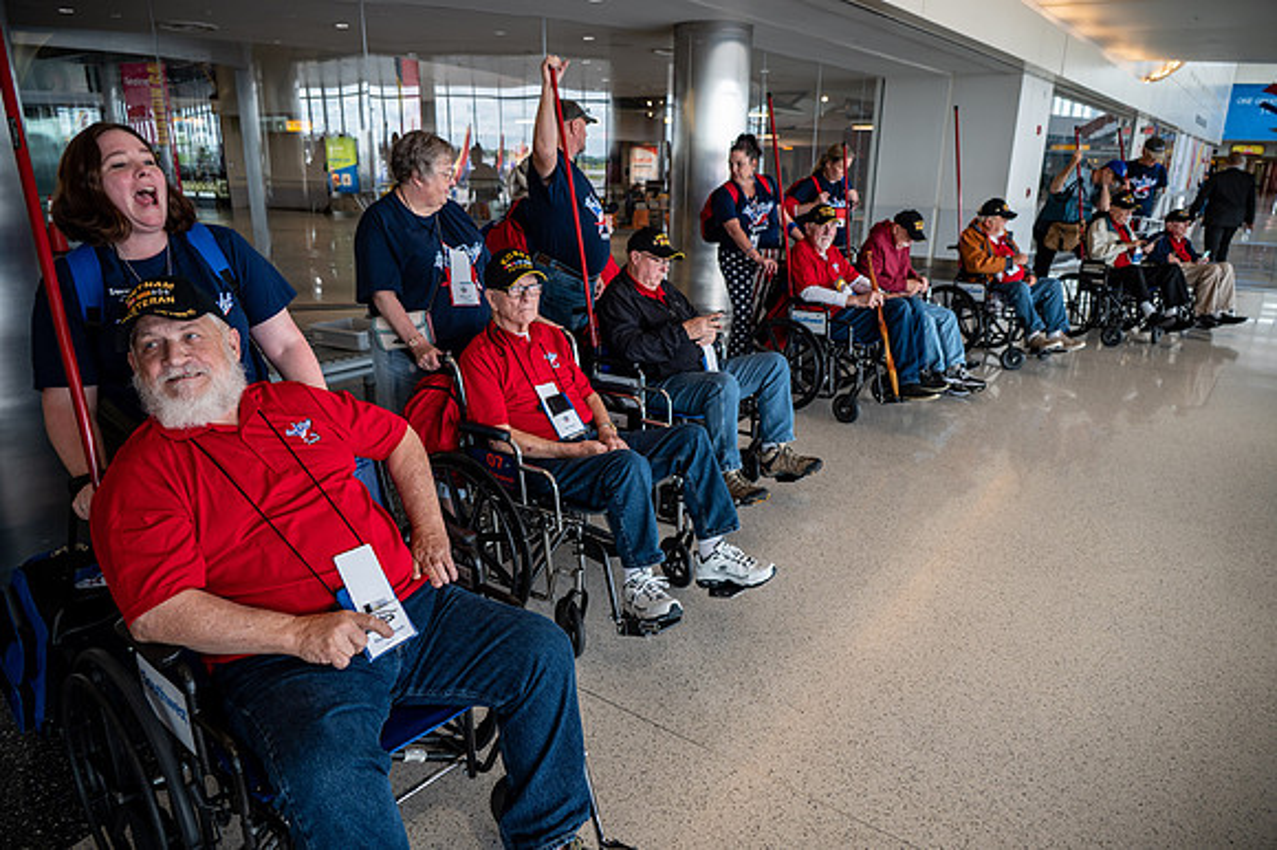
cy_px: 425
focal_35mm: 24
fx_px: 851
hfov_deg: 73.8
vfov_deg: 53.1
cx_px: 638
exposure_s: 1/80
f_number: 4
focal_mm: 24
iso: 180
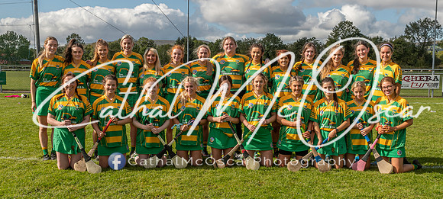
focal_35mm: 45
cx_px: 201
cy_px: 123
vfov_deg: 22.0
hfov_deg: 46.8
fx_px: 511
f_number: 8
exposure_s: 1/100
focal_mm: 24
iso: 100
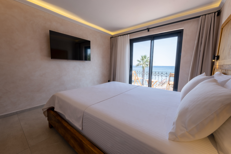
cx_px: 116
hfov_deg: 104.3
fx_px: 90
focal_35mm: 14
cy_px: 77
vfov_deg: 81.2
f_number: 16
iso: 160
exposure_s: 1/20
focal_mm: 9.4
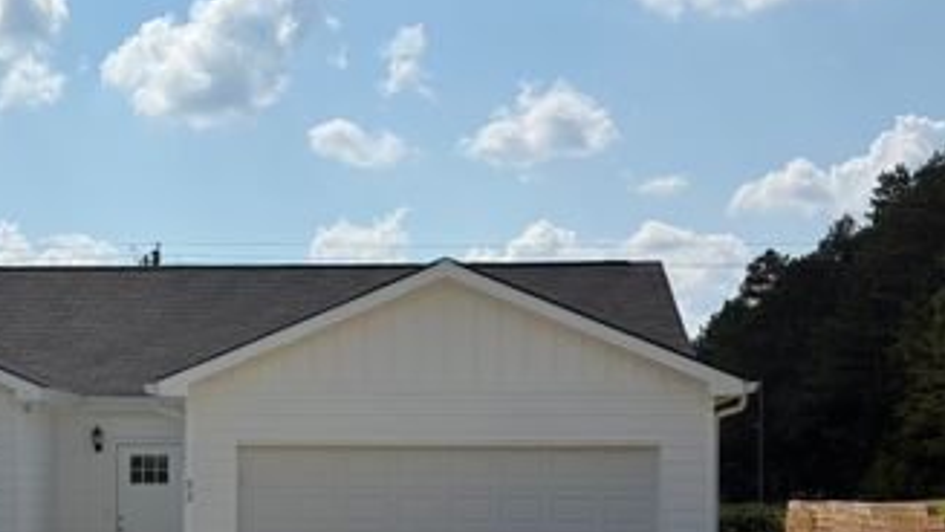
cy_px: 473
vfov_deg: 15.0
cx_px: 240
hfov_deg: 26.2
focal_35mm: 80
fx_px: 2005
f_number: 1.78
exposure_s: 1/11364
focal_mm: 6.76
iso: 64
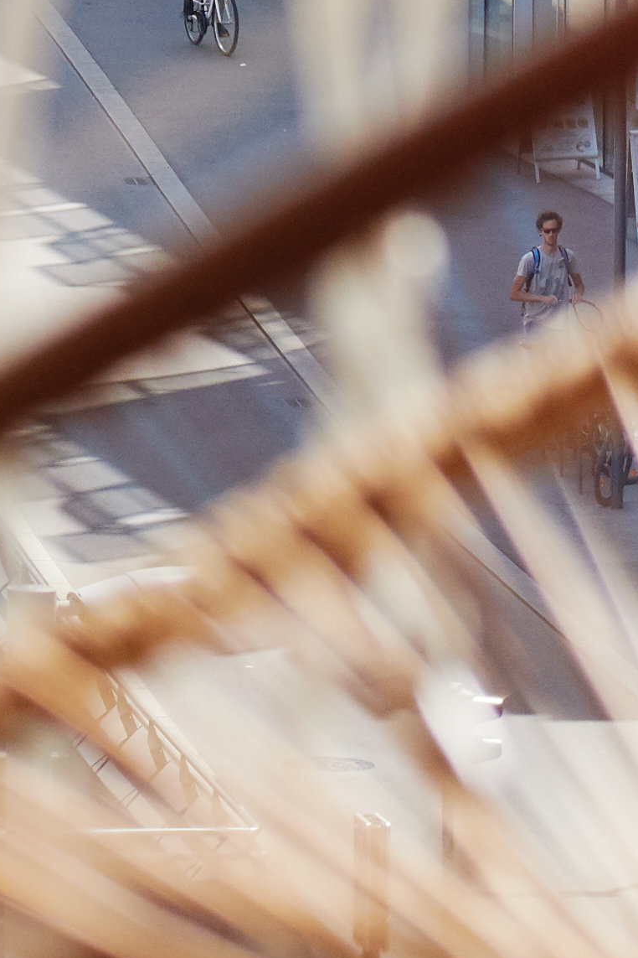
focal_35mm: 614
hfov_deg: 2.2
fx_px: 16321
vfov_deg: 3.3
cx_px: -641
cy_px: -1525
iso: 100
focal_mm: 85
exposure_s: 1/1000
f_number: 4
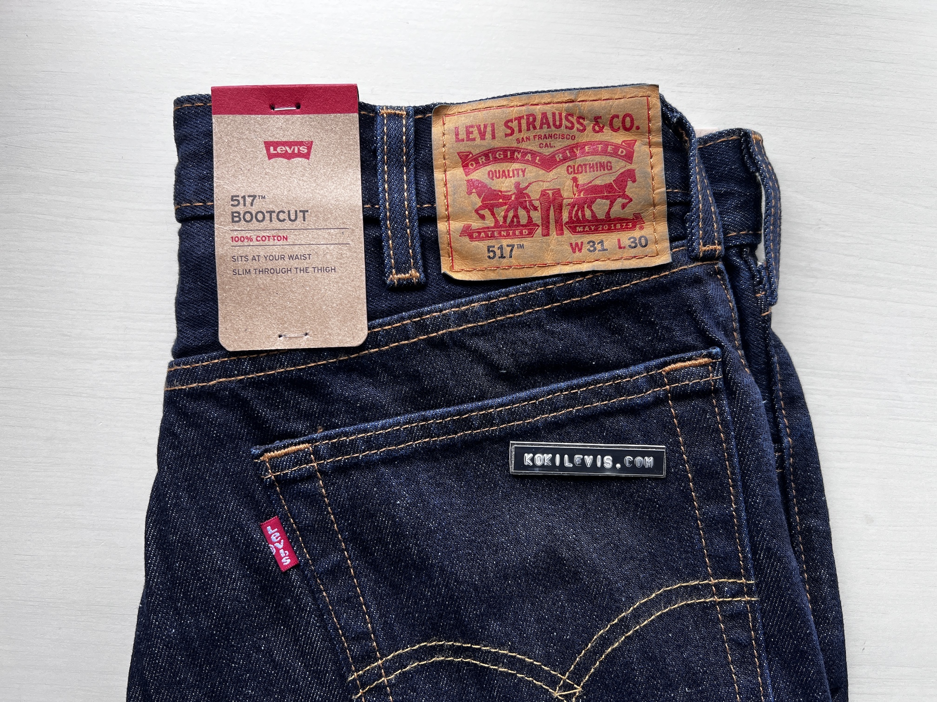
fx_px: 704
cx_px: 468
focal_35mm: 26
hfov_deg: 67.3
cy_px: 351
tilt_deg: -87.5
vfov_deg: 53.1
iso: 40
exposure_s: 1/121
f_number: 1.5
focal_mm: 5.7
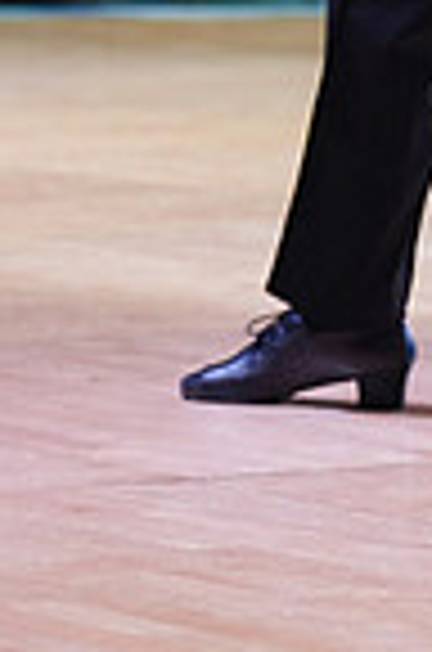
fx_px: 5878
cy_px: -310
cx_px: 538
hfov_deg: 4.2
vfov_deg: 6.3
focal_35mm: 325
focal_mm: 81
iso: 2000
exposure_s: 1/320
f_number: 2.8
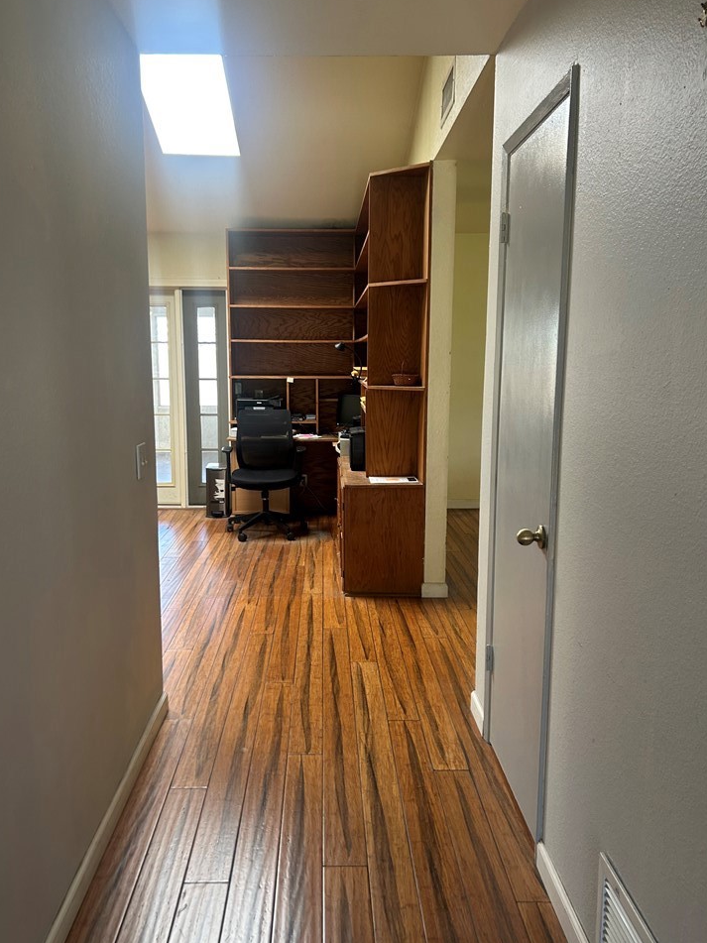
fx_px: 763
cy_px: 461
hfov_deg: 49.7
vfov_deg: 63.4
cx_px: 336
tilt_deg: -10.3
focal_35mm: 28
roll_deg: -2.7
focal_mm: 5.7
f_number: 1.5
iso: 125
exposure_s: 1/120
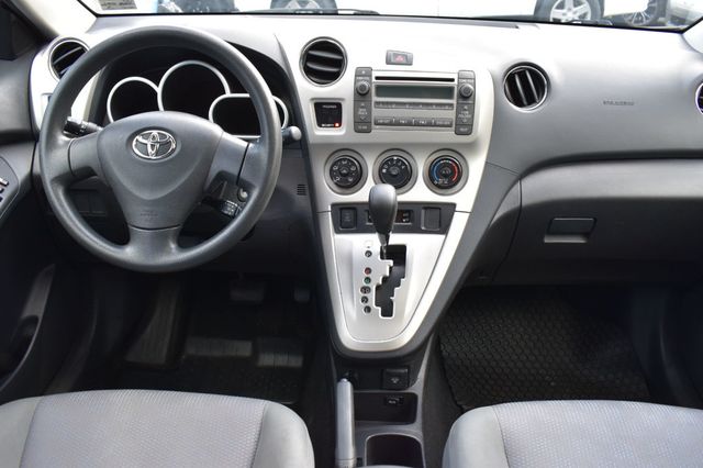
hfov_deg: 59.5
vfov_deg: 41.7
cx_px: 352
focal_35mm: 32
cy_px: 234
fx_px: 615
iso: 400
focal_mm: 21
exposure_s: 1/40
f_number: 7.1
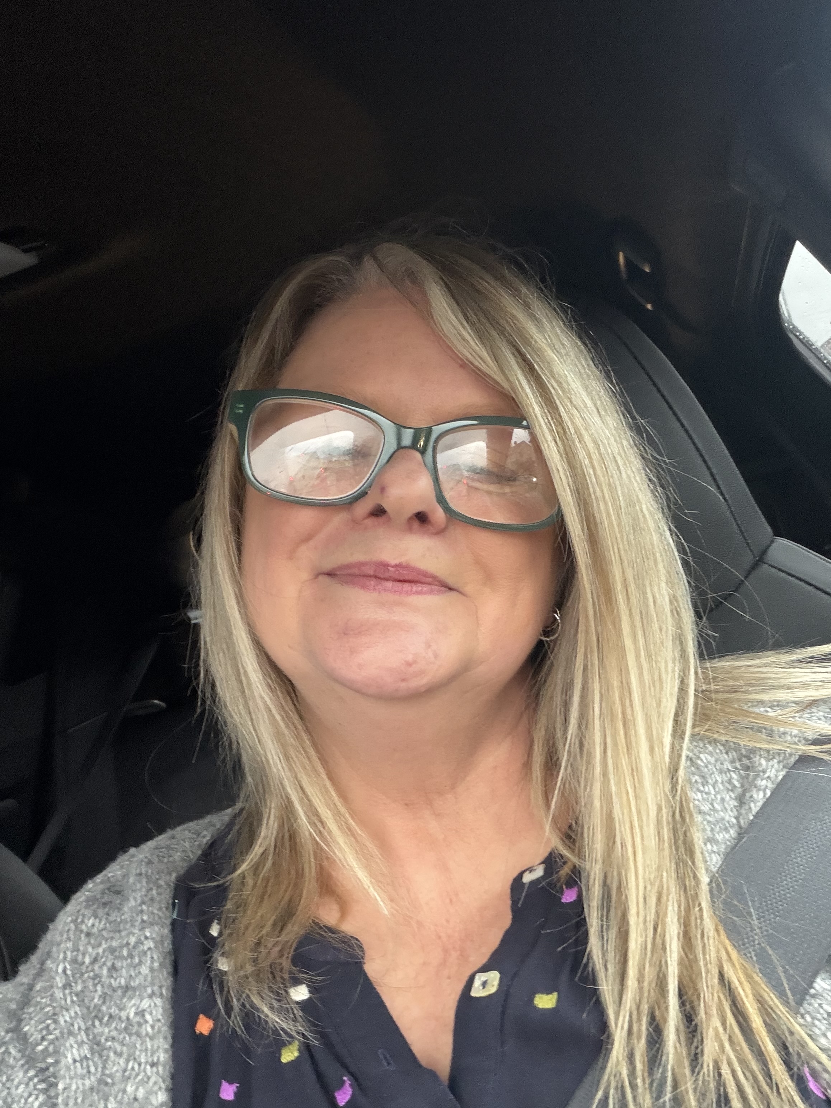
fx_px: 960
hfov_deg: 46.8
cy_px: 554
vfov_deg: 60.0
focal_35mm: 30
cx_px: 416
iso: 250
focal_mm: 2.71
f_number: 1.9
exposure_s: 1/56
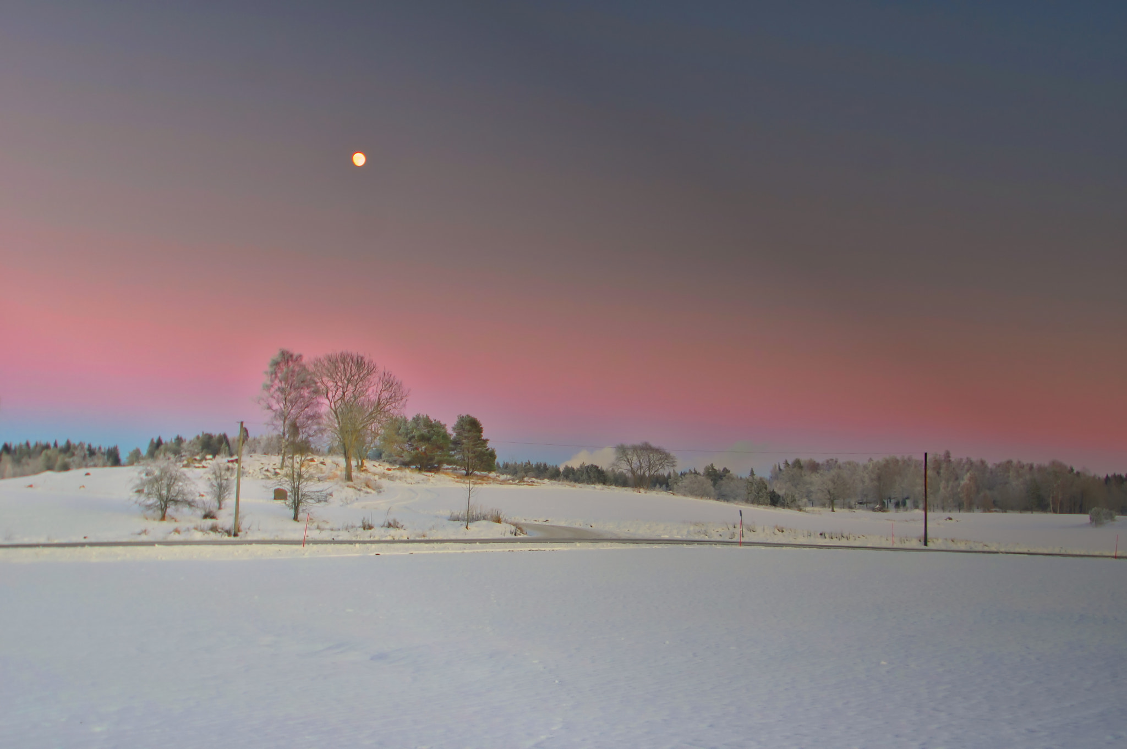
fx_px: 1126
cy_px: 374
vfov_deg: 36.8
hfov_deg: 53.2
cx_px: 564
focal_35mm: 36
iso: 100
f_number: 4.5
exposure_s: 1/20
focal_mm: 24
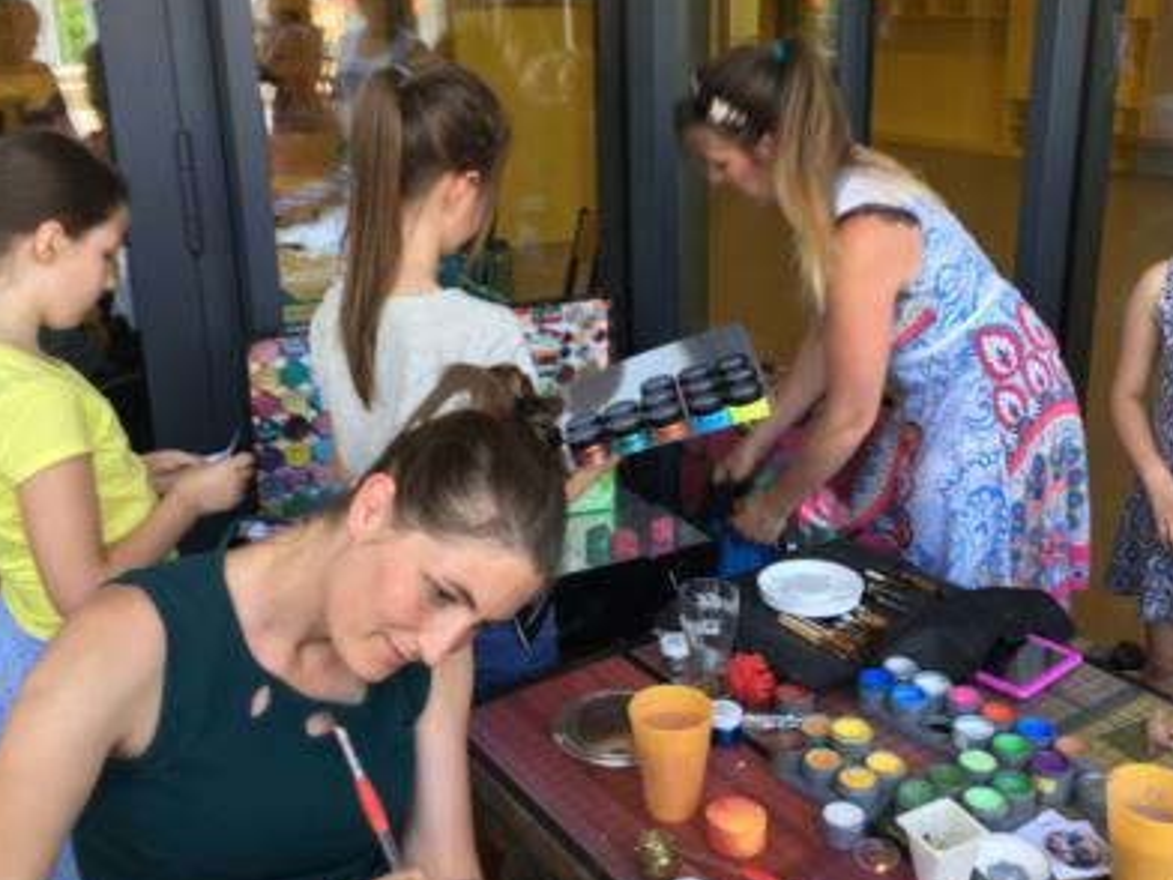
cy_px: 385
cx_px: 640
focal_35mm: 37
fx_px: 1254
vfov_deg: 38.6
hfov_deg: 50.1
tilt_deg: -18.4
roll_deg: -0.7
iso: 25
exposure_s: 1/50
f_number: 2.2
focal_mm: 4.15
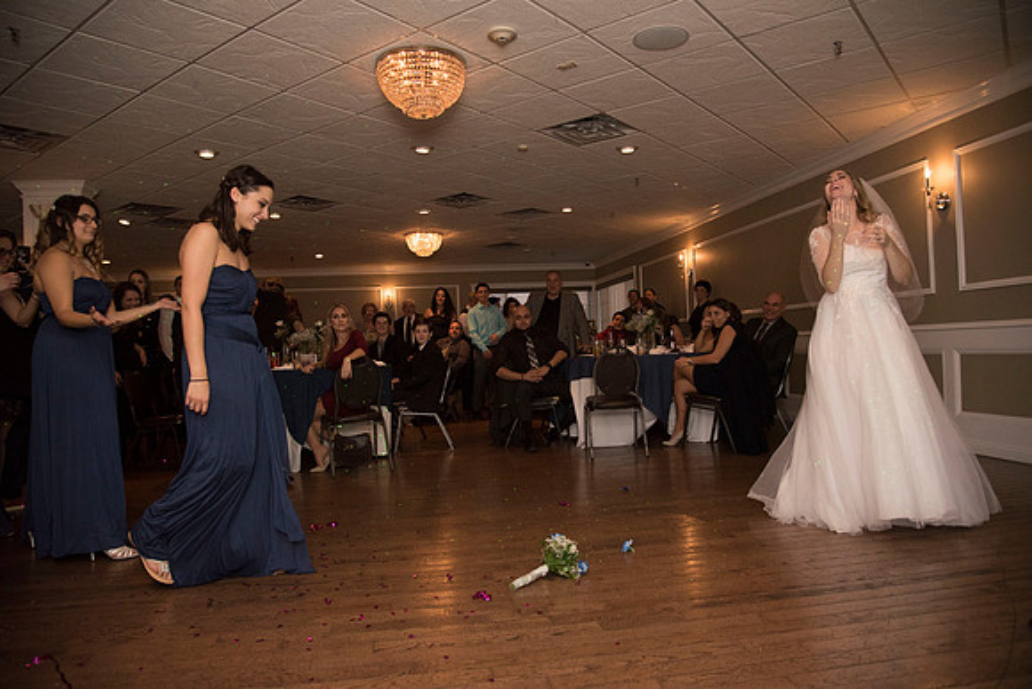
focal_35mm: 24
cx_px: 516
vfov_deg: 53.2
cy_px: 344
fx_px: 688
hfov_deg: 73.7
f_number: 4
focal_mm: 24
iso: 2000
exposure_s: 1/200
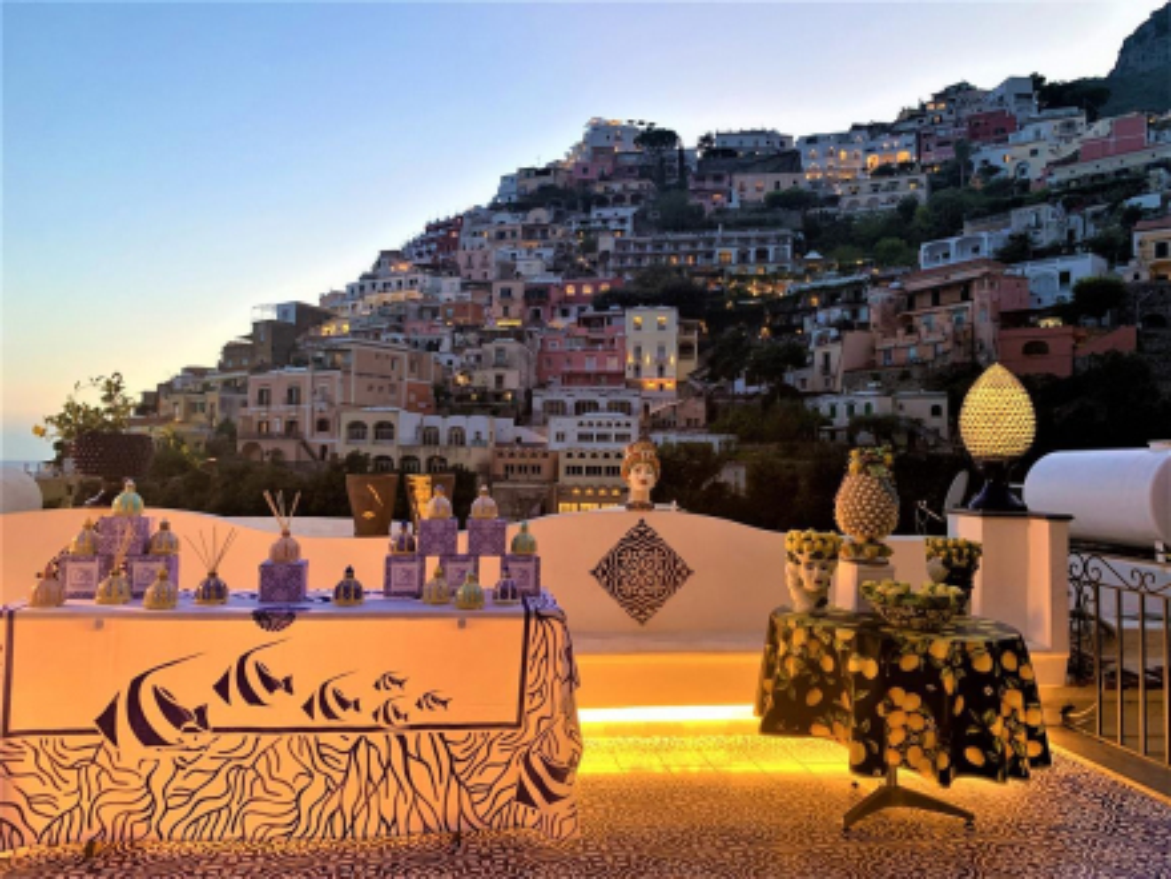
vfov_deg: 53.1
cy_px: 440
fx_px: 880
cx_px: 586
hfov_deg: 67.3
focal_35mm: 26
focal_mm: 4.25
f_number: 1.8
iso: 125
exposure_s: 1/50
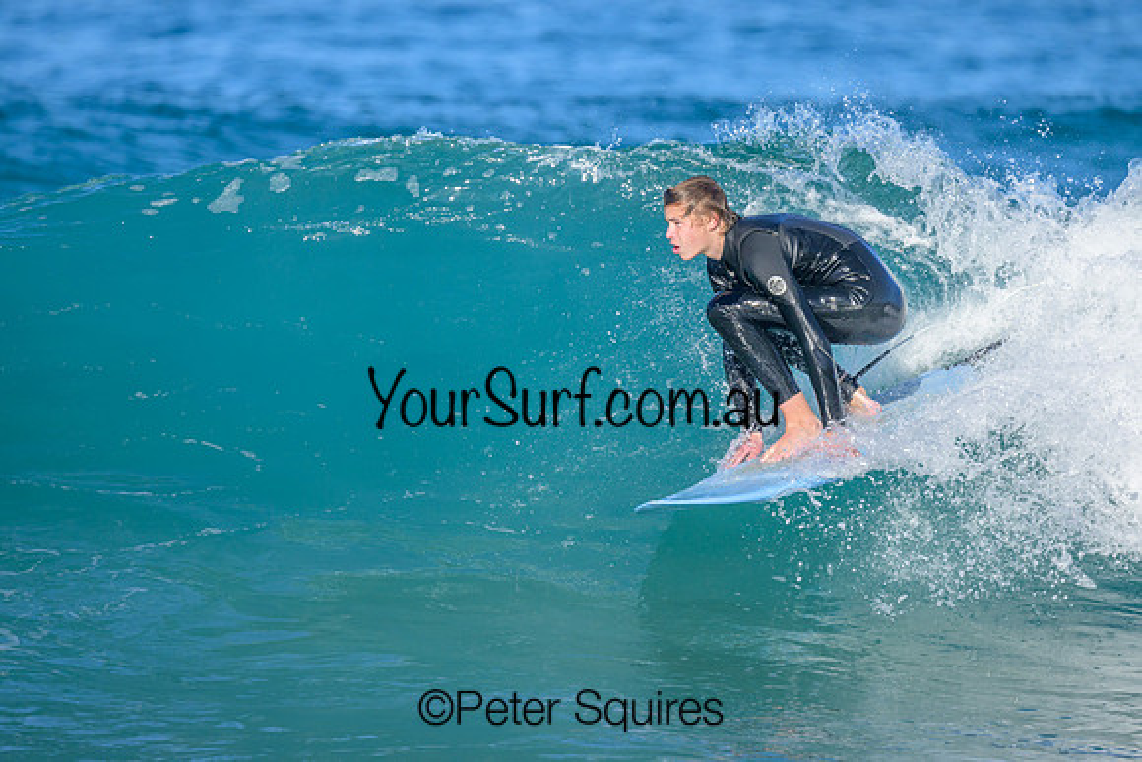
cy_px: 336
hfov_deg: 2.2
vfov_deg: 1.5
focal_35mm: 928
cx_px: 640
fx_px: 29435
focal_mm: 800
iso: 400
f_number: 6.3
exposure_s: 1/2000
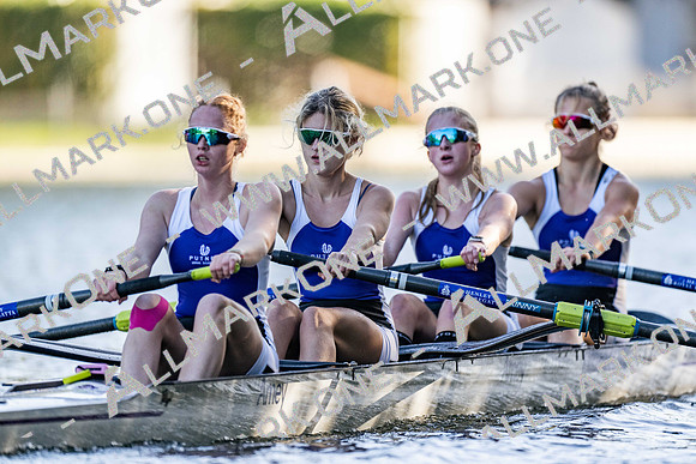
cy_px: 232
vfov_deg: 2.3
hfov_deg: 3.4
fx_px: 11602
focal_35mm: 600
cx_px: 348
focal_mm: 600
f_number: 4
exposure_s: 1/2500
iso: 640
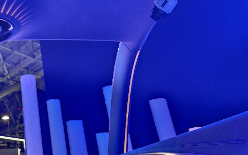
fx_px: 345
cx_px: -10
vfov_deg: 23.0
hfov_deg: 35.2
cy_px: -35
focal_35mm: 51
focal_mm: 6.3
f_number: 1.7
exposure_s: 1/42
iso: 250
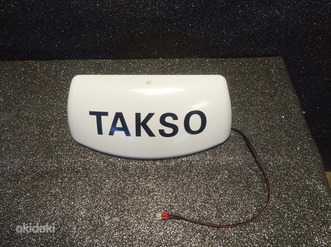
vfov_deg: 49.7
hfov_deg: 63.5
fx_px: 268
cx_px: 166
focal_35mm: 28
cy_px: 124
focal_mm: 4.7
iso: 164
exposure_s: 1/50
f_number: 1.79
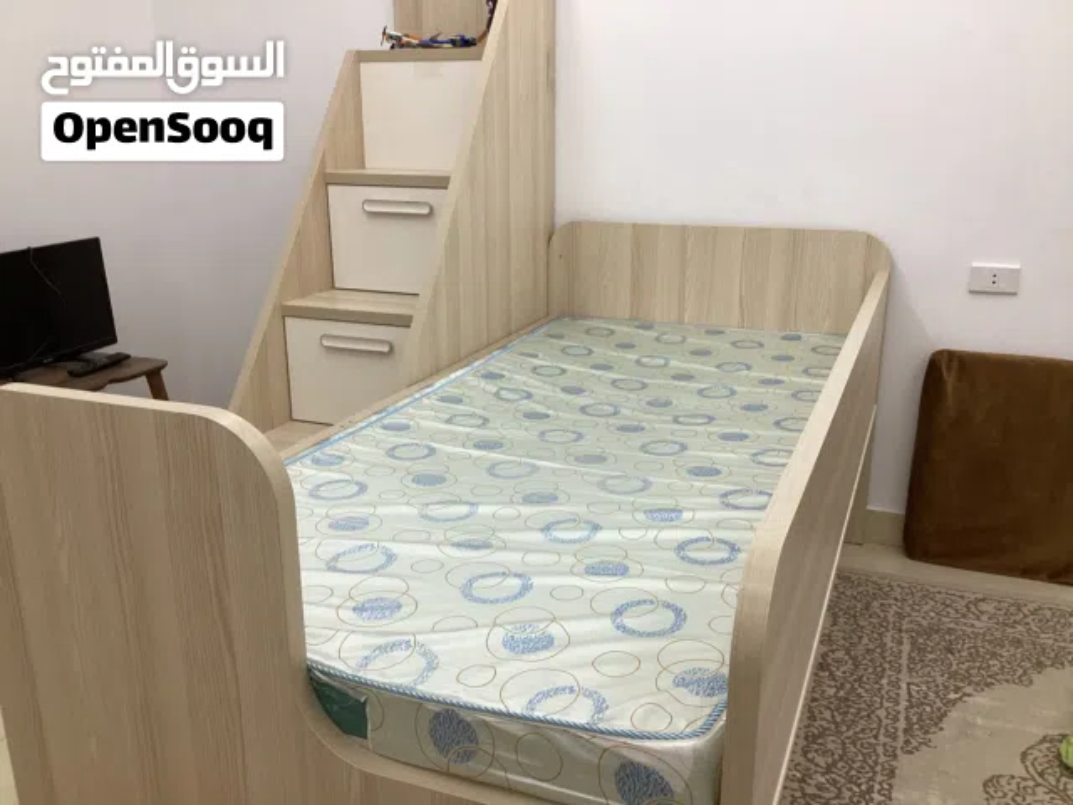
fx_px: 961
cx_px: 536
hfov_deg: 58.4
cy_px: 402
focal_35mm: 31
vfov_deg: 45.4
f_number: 2.4
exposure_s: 1/50
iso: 160
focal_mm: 3.3
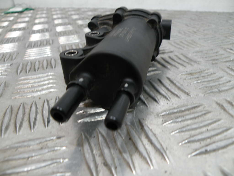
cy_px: 88
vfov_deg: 51.4
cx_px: 117
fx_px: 183
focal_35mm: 27
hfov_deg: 65.3
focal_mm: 4.7
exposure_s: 1/65.3
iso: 64
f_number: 2.8
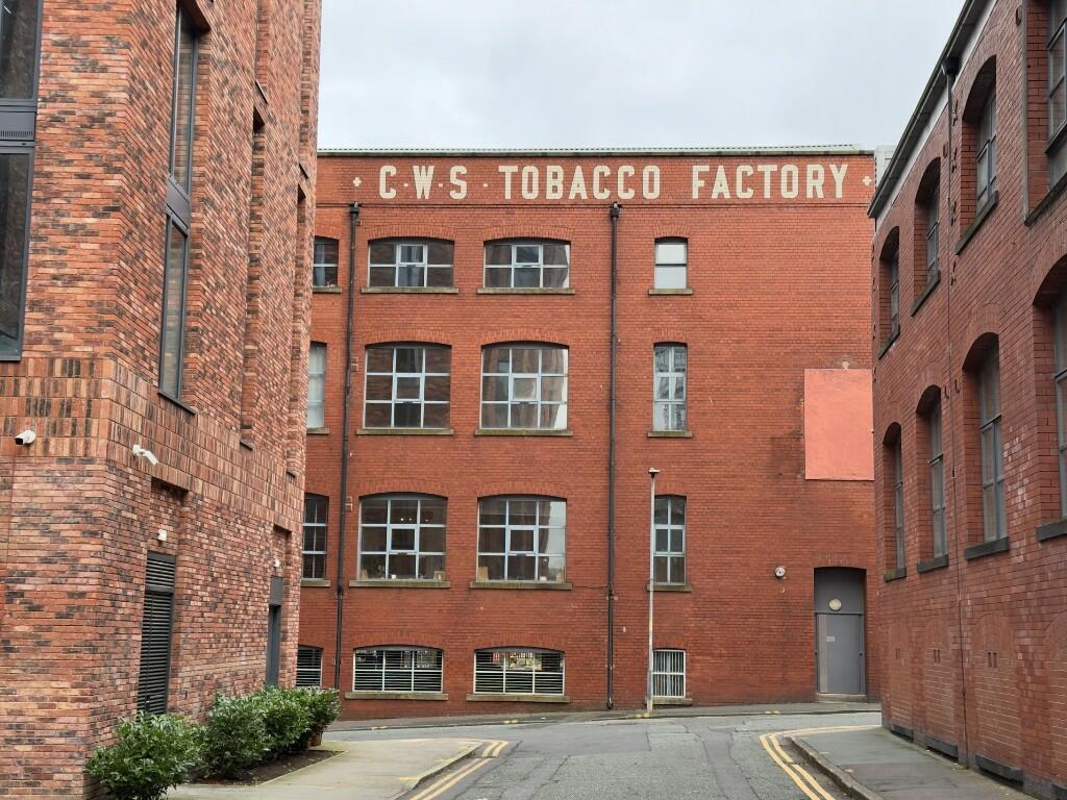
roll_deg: +0.2
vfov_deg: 30.3
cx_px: 534
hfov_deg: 39.7
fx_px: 1480
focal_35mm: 48
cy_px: 400
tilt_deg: +8.6
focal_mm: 6.76
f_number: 1.78
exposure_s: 1/331
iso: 64
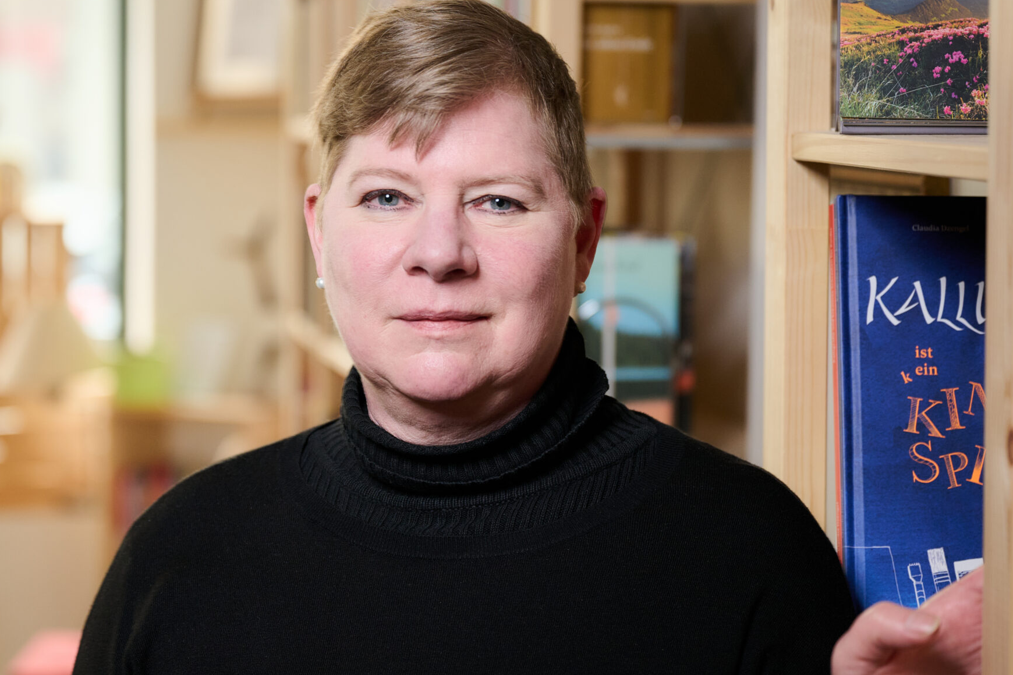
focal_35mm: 103
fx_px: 2898
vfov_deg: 13.3
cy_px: 344
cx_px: 494
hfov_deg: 19.8
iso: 125
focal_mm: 70
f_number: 2.8
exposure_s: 1/125
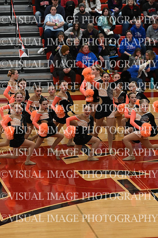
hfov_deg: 9.0
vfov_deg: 13.4
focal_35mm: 153
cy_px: 119
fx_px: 1007
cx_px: 79
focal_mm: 102
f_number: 4
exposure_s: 1/400
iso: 3200
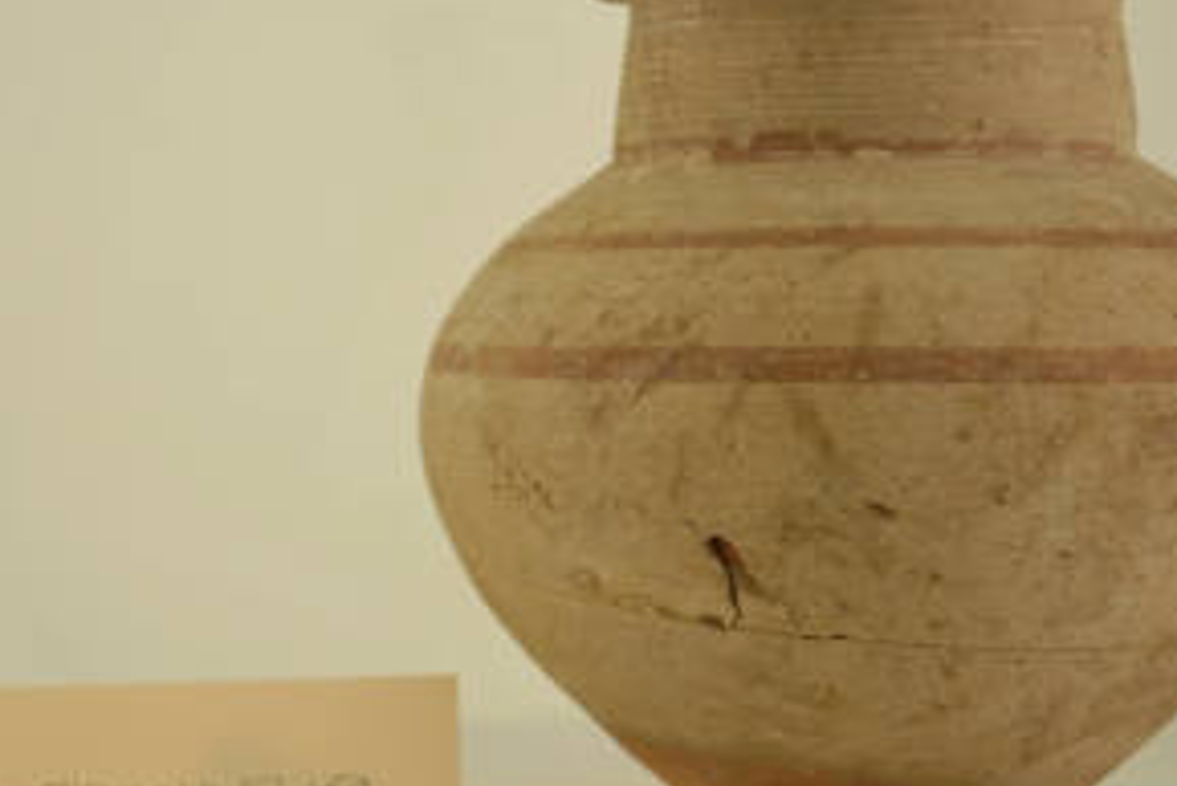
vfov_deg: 16.5
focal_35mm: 83
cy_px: 338
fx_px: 2715
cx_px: 529
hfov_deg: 24.5
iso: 200
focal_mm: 32
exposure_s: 1/50
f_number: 4.5
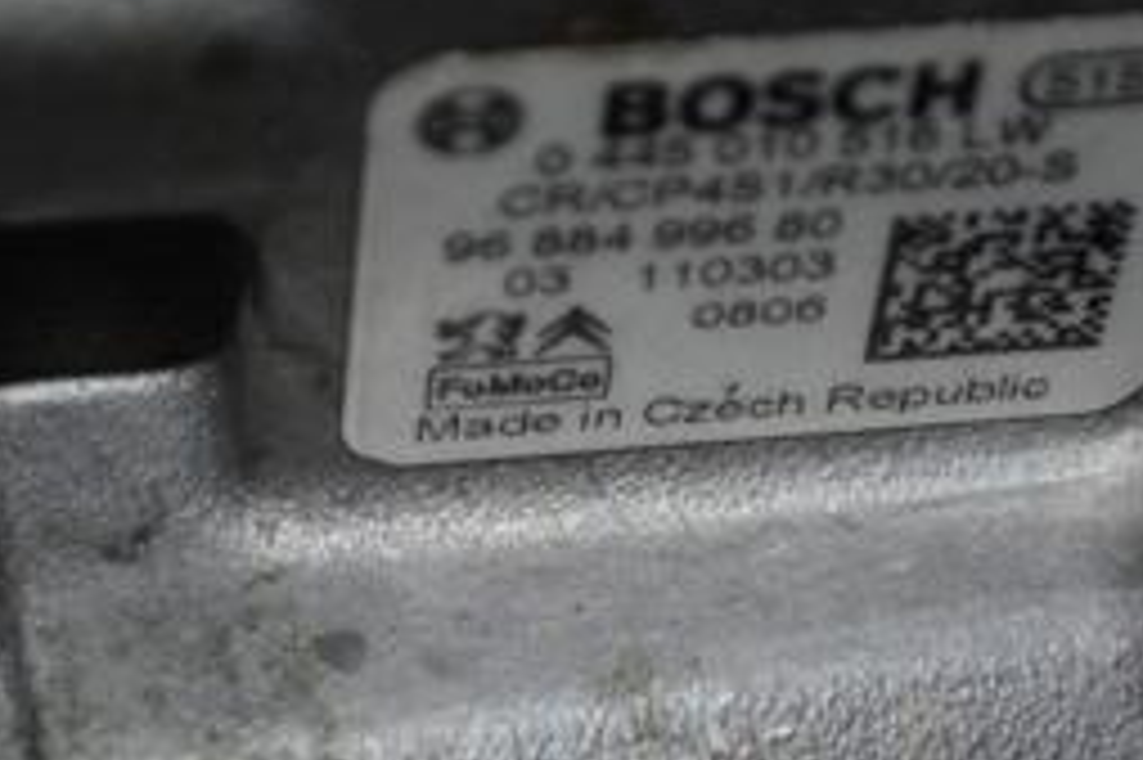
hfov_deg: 10.5
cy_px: 513
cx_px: 522
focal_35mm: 195
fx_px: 6193
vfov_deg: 7.0
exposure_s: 1/60
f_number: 7.1
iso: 400
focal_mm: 55
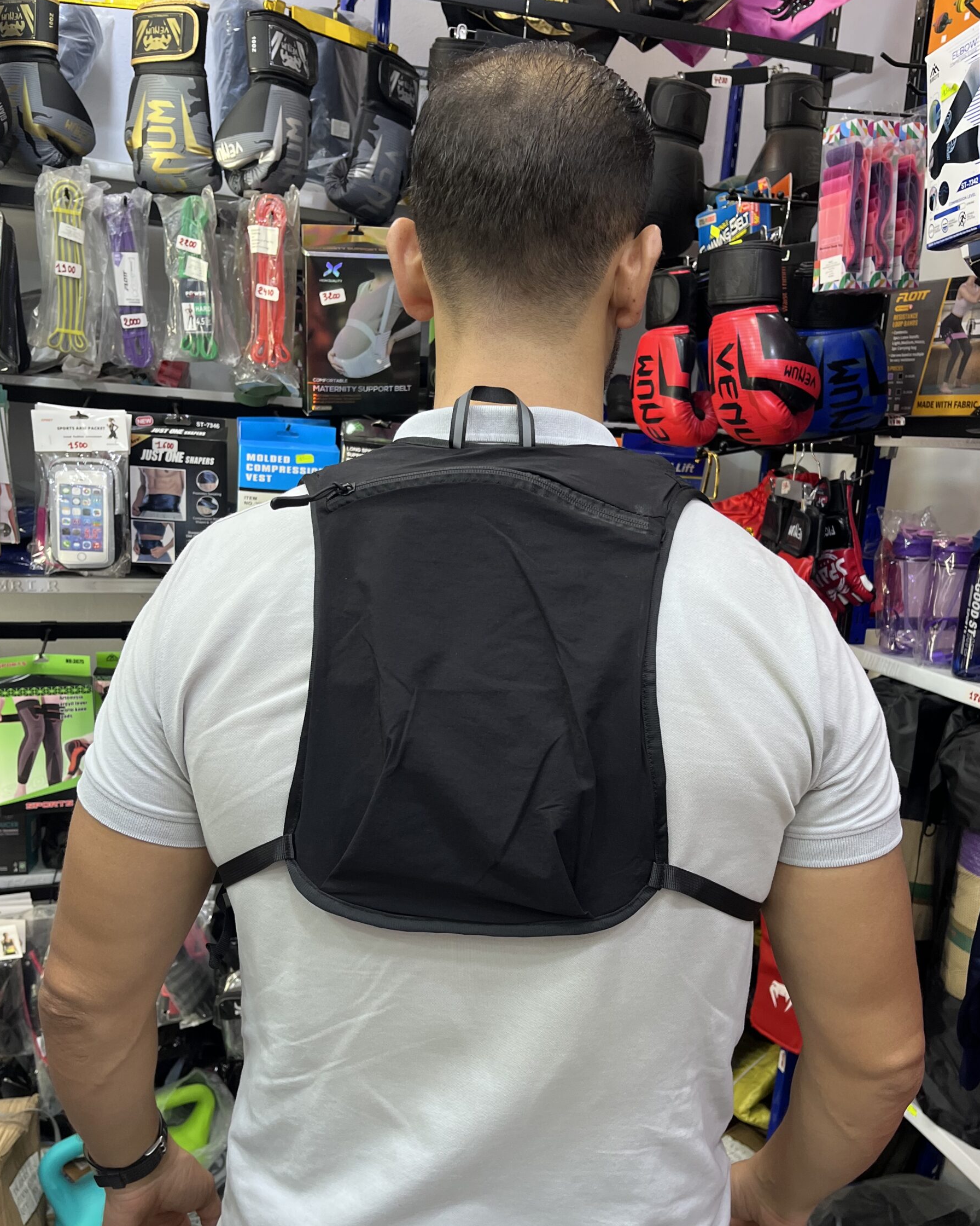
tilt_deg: -13.3
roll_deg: -2.1
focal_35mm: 29
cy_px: 669
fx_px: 1051
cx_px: 513
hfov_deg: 50.0
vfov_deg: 60.3
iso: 125
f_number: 1.6
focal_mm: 5.1
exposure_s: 1/93
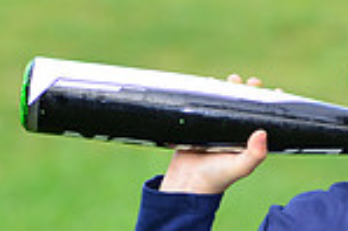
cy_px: 274
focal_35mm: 527
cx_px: 451
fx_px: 5089
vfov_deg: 2.6
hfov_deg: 3.9
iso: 320
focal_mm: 135
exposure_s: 1/200
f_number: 5.6
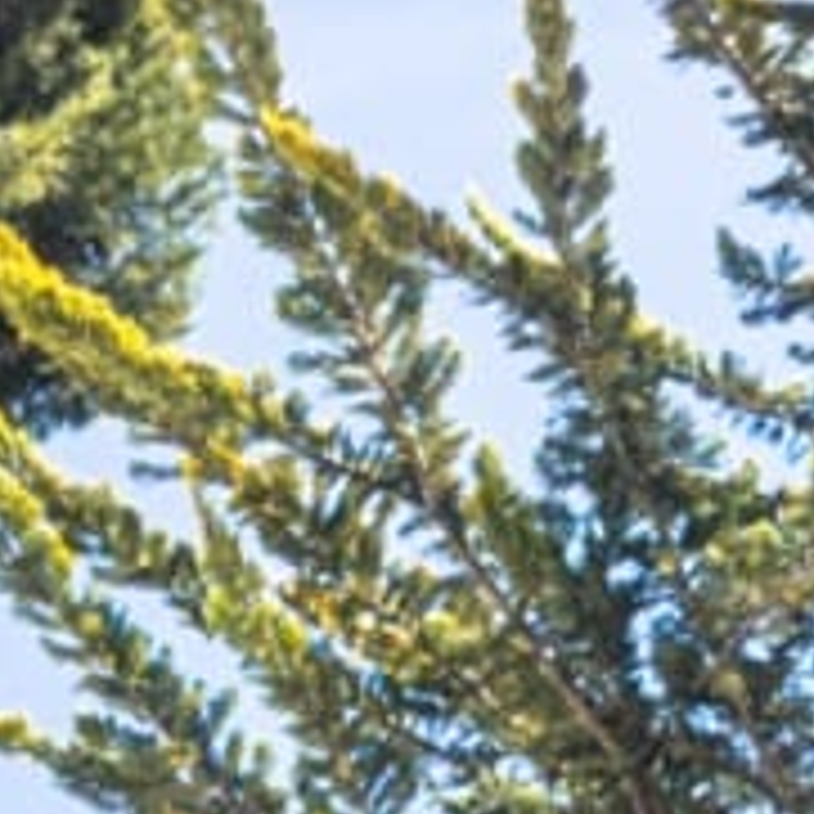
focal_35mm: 188
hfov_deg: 8.1
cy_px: 1790
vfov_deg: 8.6
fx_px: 5002
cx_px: -1556
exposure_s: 1/9400
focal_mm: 6.86
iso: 100
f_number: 1.8
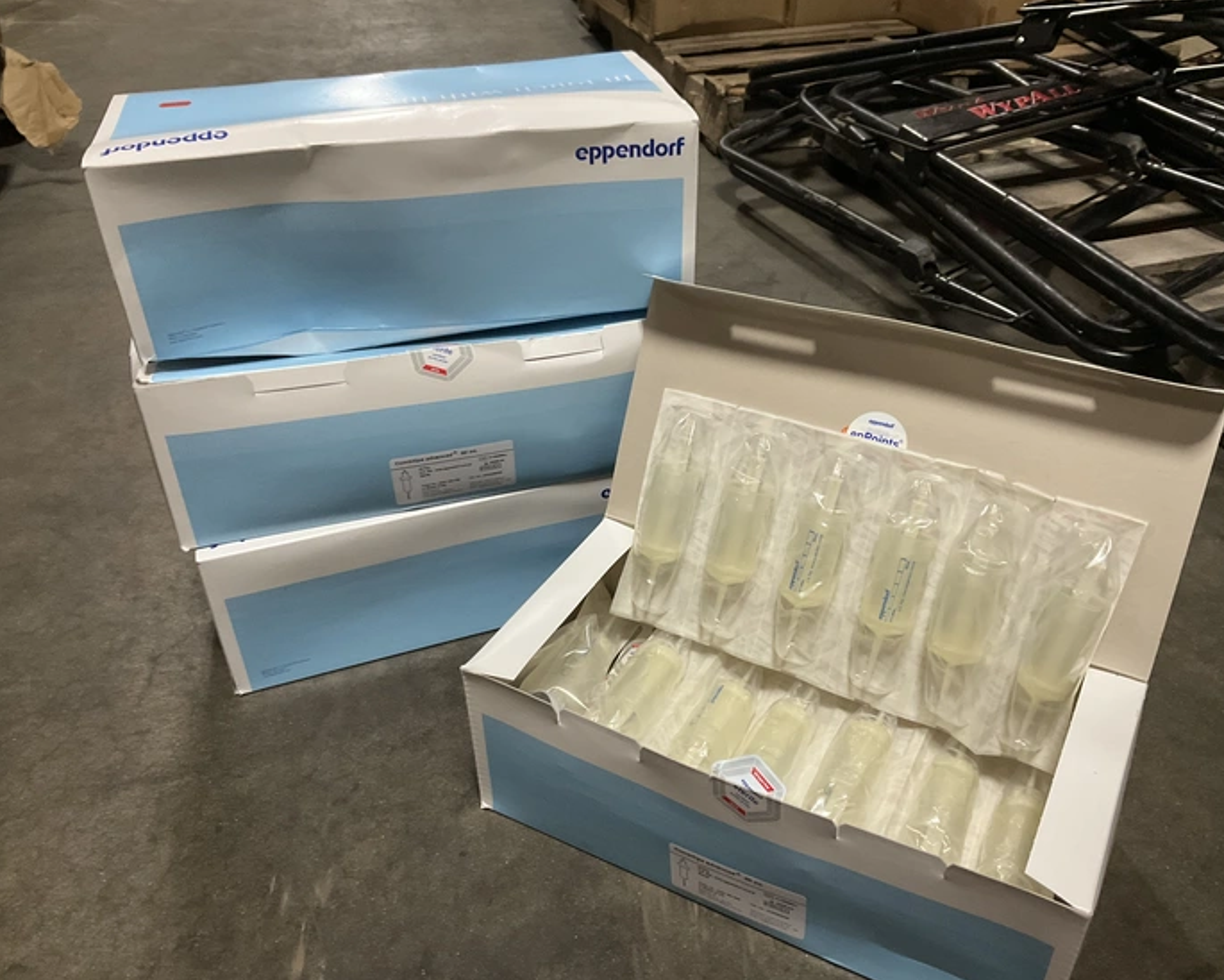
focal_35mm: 31
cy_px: 500
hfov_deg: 57.1
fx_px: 1123
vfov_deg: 47.1
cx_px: 663
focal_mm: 3
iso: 200
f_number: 1.8
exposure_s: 1/40
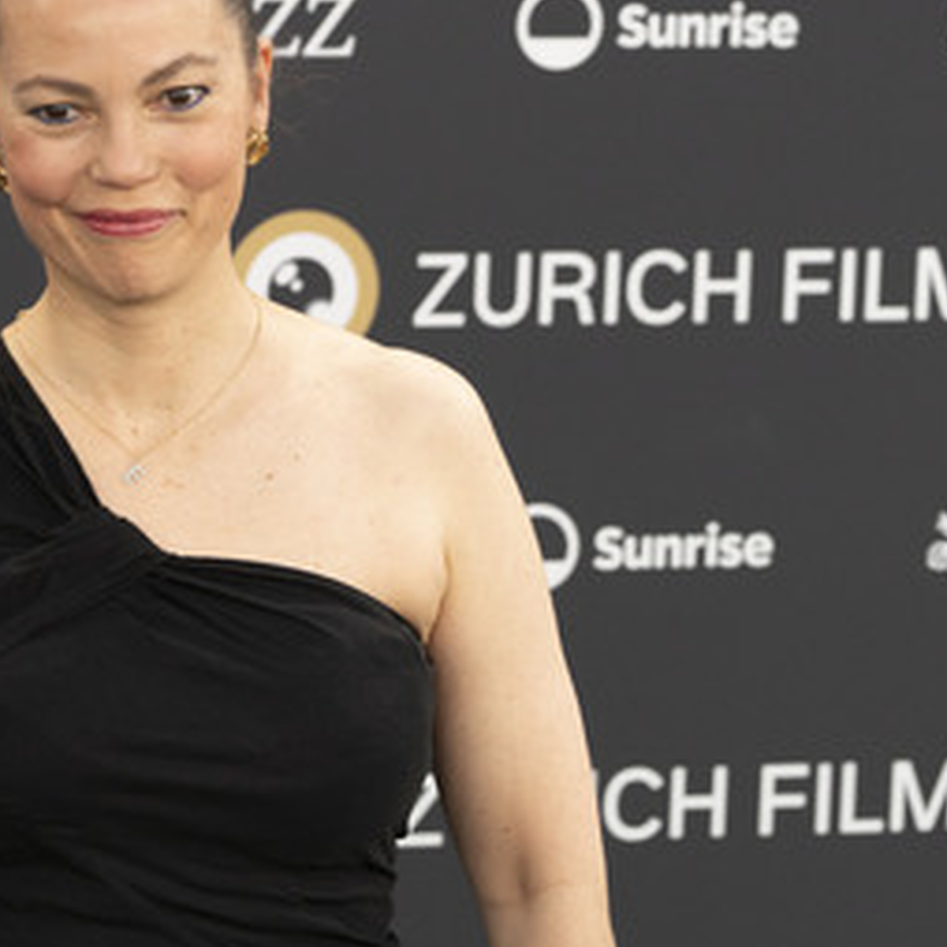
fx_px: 7954
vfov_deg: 6.8
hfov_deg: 6.8
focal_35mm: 257
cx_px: 135
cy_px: 335
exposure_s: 1/400
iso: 1600
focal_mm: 149
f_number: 6.3
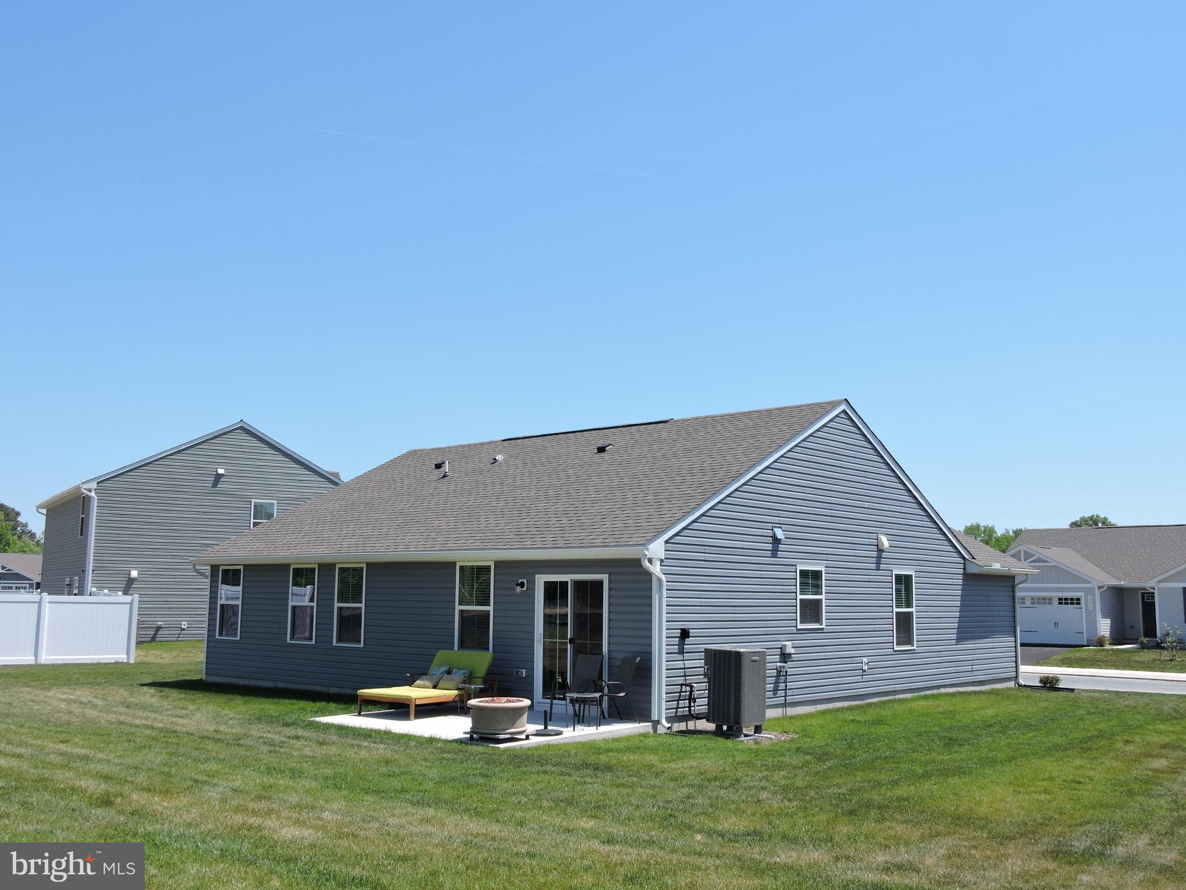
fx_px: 1131
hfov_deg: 55.4
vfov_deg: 42.9
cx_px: 593
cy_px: 445
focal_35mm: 33
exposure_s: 1/800
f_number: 3.6
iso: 100
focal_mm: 5.9
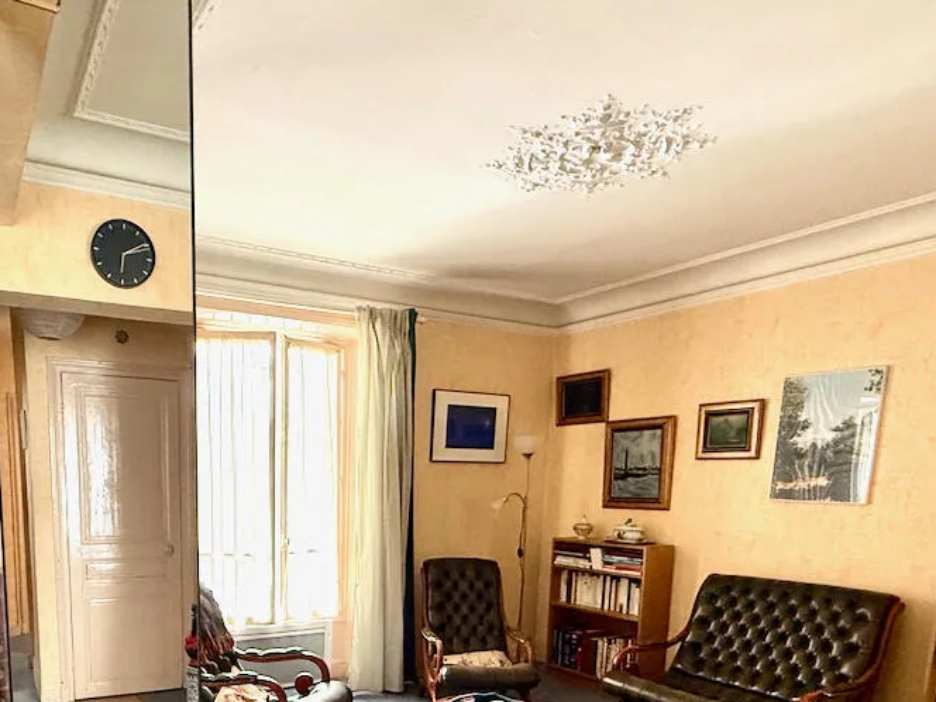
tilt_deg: -9.4
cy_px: 596
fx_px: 730
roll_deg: -1.6
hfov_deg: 63.9
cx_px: 323
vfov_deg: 47.5
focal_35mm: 27
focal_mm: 2.22
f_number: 2.2
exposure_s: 1/60
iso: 400
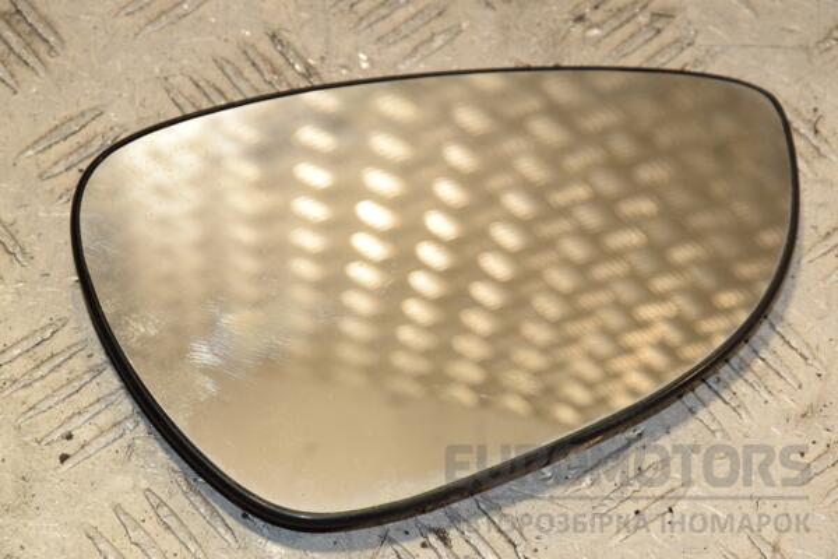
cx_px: 419
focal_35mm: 158
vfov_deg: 8.7
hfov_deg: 13.0
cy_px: 280
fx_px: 3666
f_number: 10
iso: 800
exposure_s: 1/200
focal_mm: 105
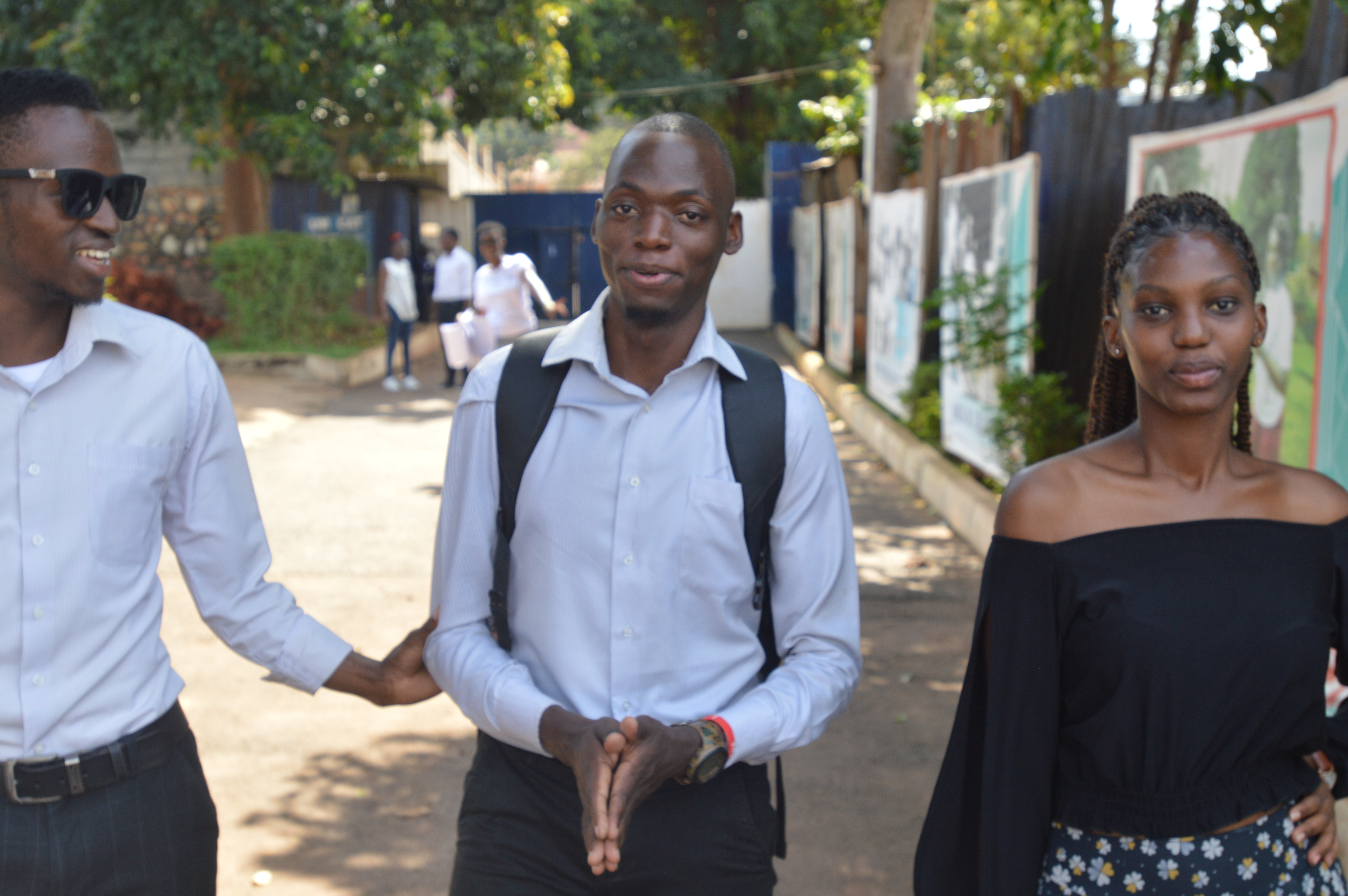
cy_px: 448
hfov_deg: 53.2
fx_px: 1347
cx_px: 674
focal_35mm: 36
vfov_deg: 36.8
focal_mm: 24
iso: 200
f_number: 5
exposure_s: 1/250
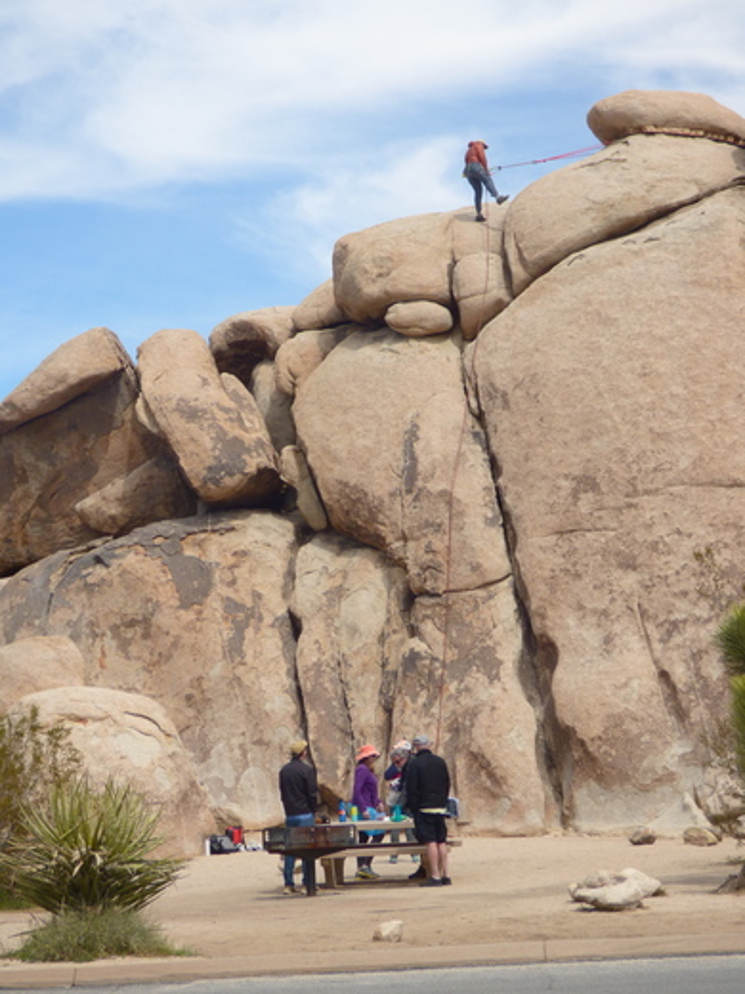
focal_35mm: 85
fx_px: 2439
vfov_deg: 23.0
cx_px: 372
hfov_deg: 17.4
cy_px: 497
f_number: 4.6
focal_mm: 15.15
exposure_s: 1/250
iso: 100
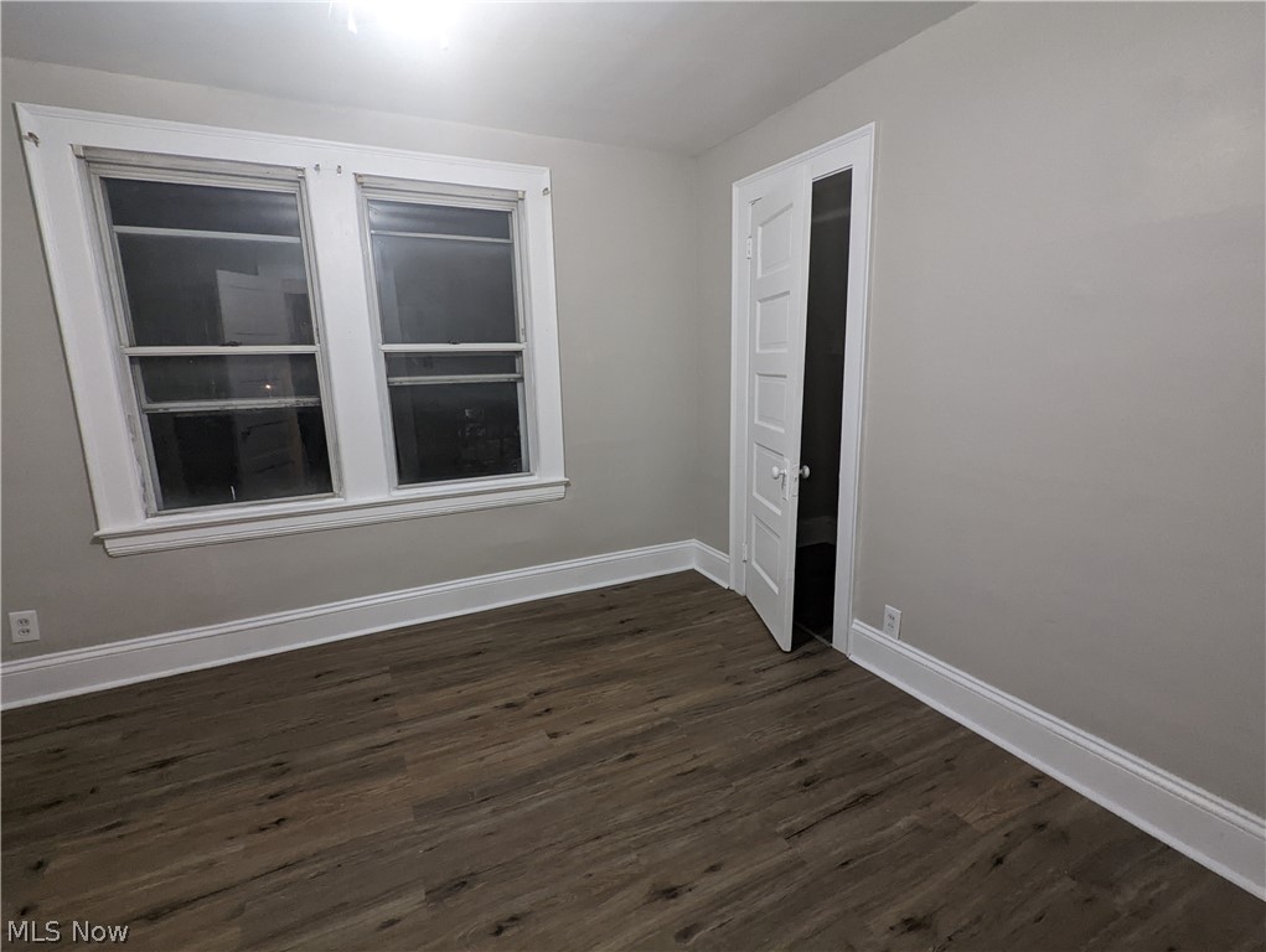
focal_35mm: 16
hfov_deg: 94.4
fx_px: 586
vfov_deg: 78.2
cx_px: 633
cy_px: 476
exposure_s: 1/24.9
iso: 843
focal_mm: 2.35
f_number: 2.2
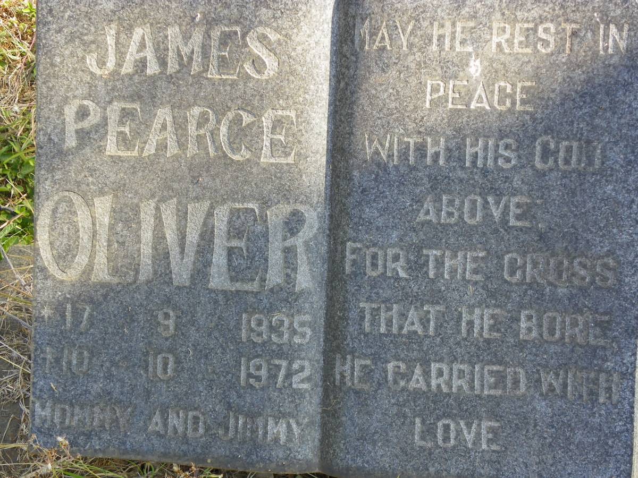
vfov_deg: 20.2
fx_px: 1345
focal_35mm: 73
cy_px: 239
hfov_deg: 26.7
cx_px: 319
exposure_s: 1/60
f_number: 3.5
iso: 64
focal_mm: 13
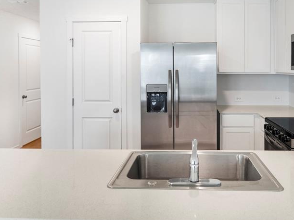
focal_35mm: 29
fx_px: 246
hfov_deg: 61.2
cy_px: 66
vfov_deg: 47.1
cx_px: 176
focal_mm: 12
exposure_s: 1/60
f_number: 2.2
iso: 100
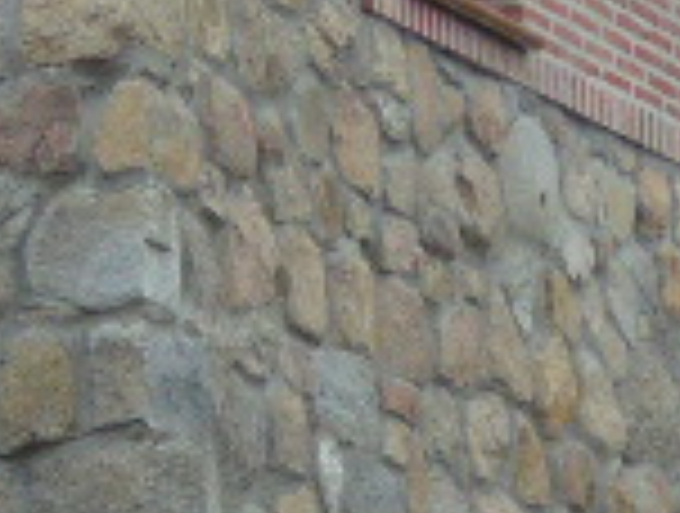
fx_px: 6242
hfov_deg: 6.2
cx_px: 320
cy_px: 387
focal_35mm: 317
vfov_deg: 4.7
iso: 100
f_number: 3.5
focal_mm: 9.1
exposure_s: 1/250
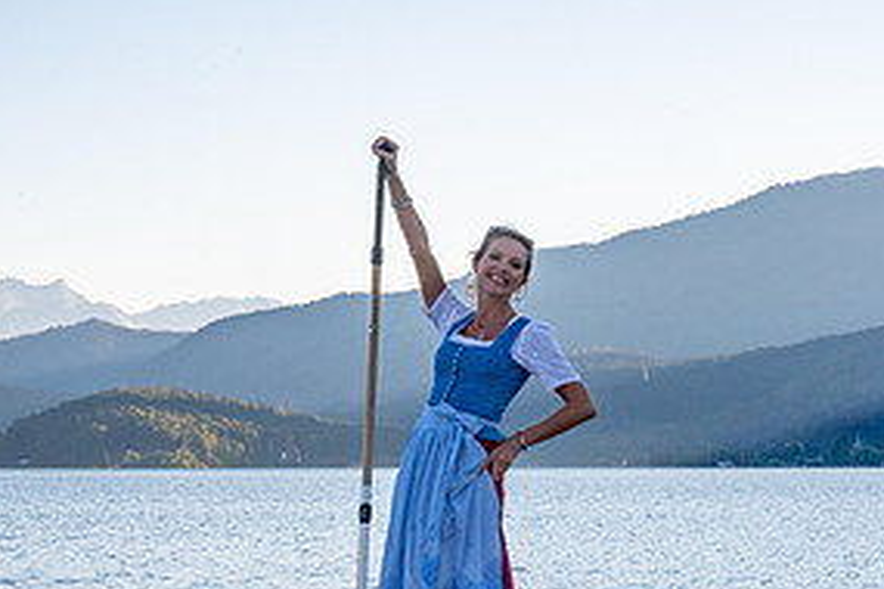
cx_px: 596
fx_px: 2824
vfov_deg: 11.9
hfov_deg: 17.7
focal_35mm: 115
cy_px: 418
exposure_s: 1/250
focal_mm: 54
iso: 400
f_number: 22
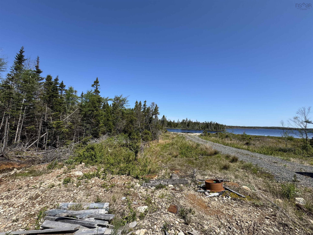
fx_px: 127
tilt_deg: +4.7
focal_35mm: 14
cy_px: 118
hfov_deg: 102.1
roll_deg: -1.3
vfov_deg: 85.7
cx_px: 156
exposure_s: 1/2028
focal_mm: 2.22
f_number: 2.2
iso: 50
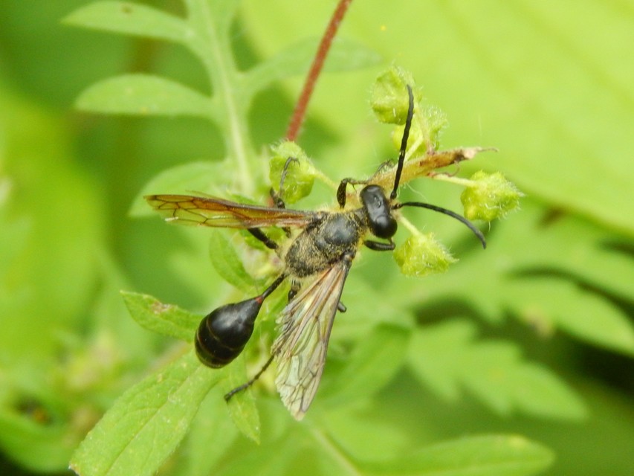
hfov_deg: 9.6
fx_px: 3792
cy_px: 238
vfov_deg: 7.2
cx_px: 317
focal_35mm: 207
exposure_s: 1/125
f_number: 5.4
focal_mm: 37.1
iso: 400
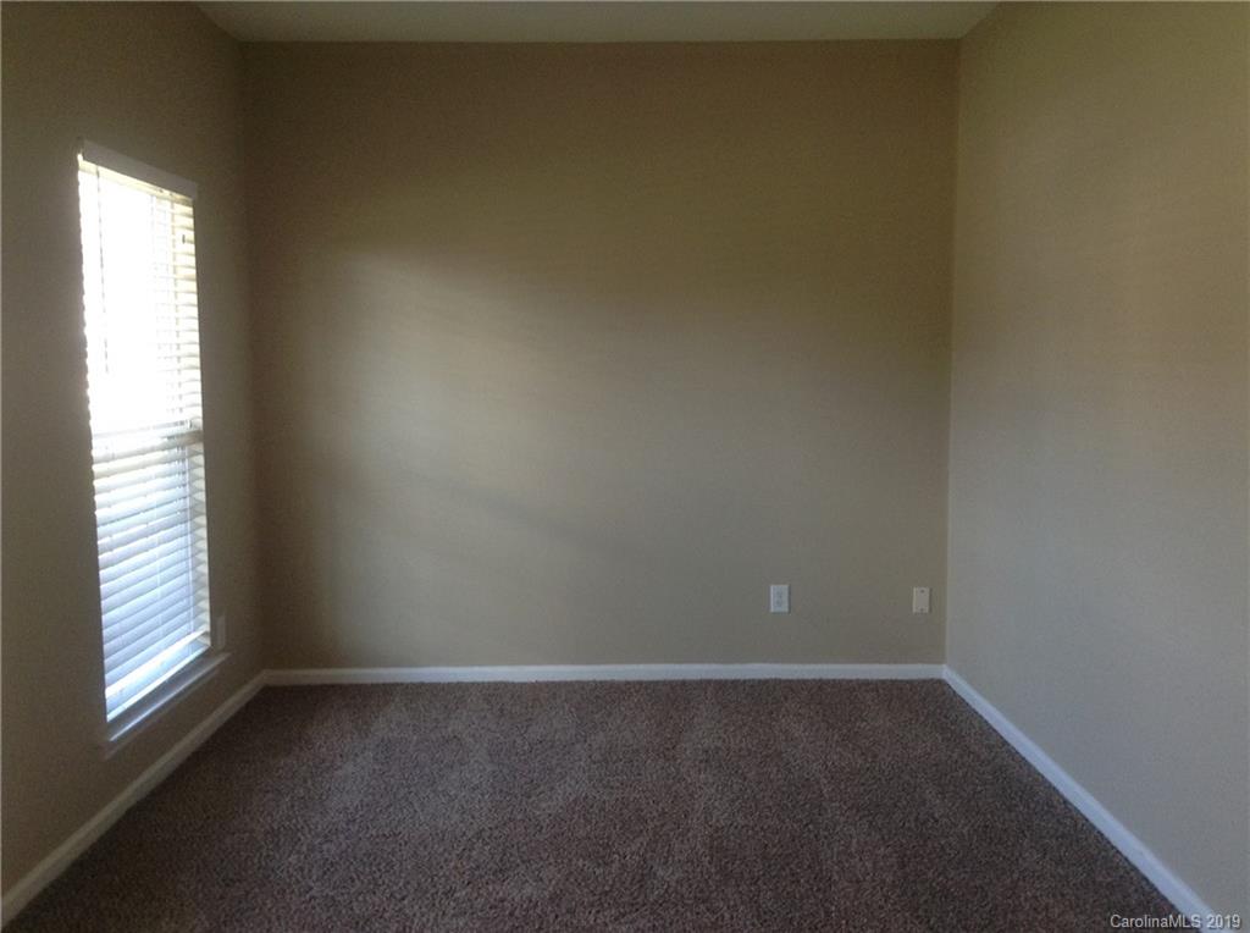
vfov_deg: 42.8
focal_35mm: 33
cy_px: 466
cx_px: 625
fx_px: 1189
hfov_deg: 55.4
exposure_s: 1/25
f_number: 2.4
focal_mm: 3.3
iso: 64
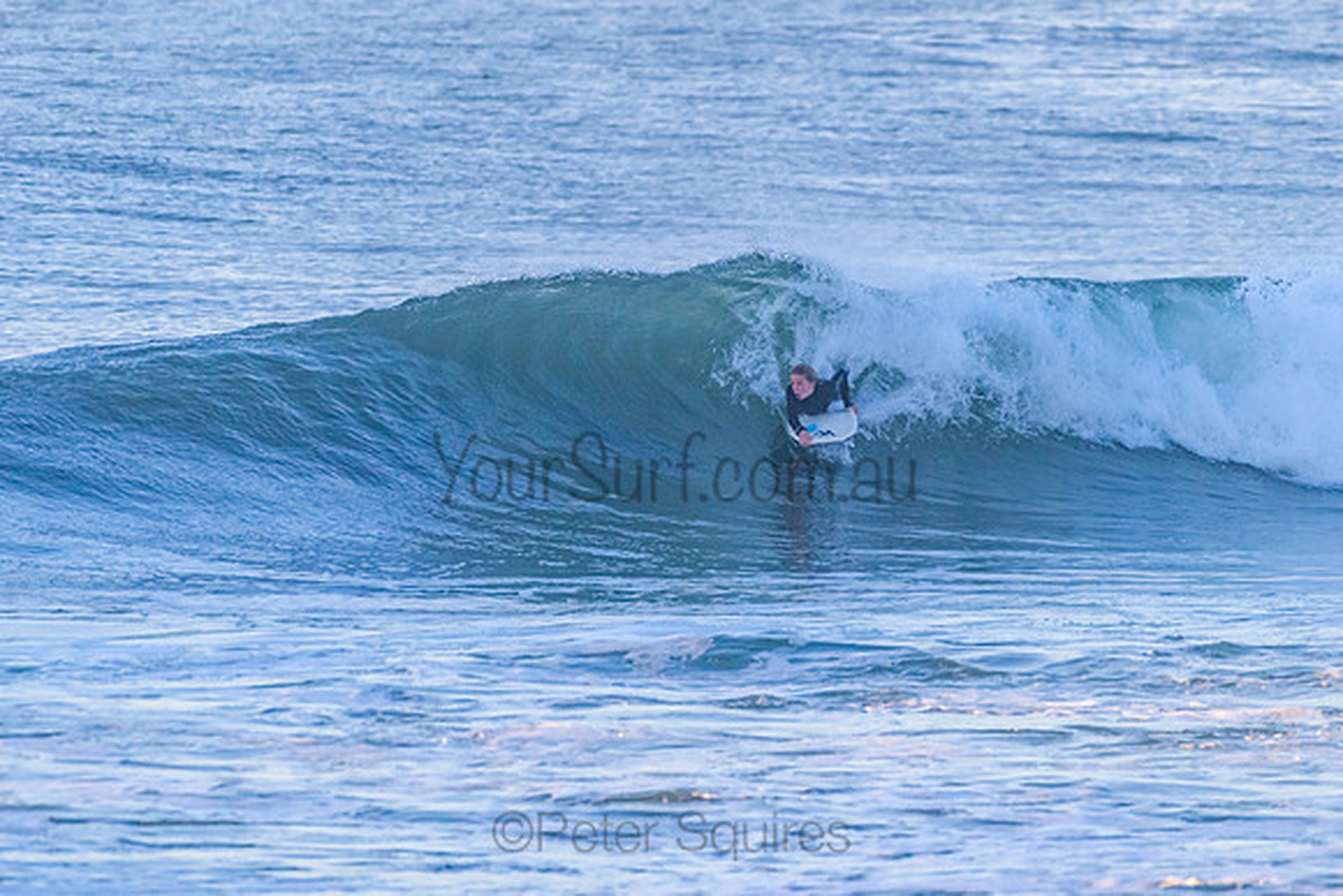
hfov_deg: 3.4
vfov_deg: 2.3
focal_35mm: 609
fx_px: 22711
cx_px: 769
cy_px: 377
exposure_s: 1/2000
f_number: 5.6
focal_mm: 500
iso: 900
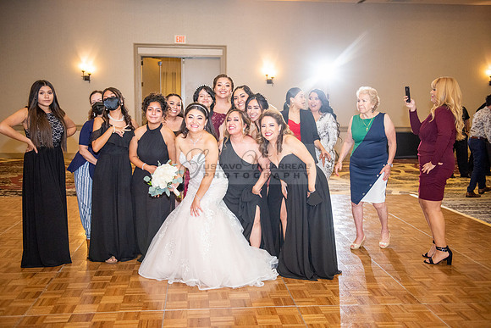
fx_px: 518
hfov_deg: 50.7
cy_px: 164
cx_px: 246
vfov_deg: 35.1
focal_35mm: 38
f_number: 2.8
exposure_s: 1/250
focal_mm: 38
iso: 1600
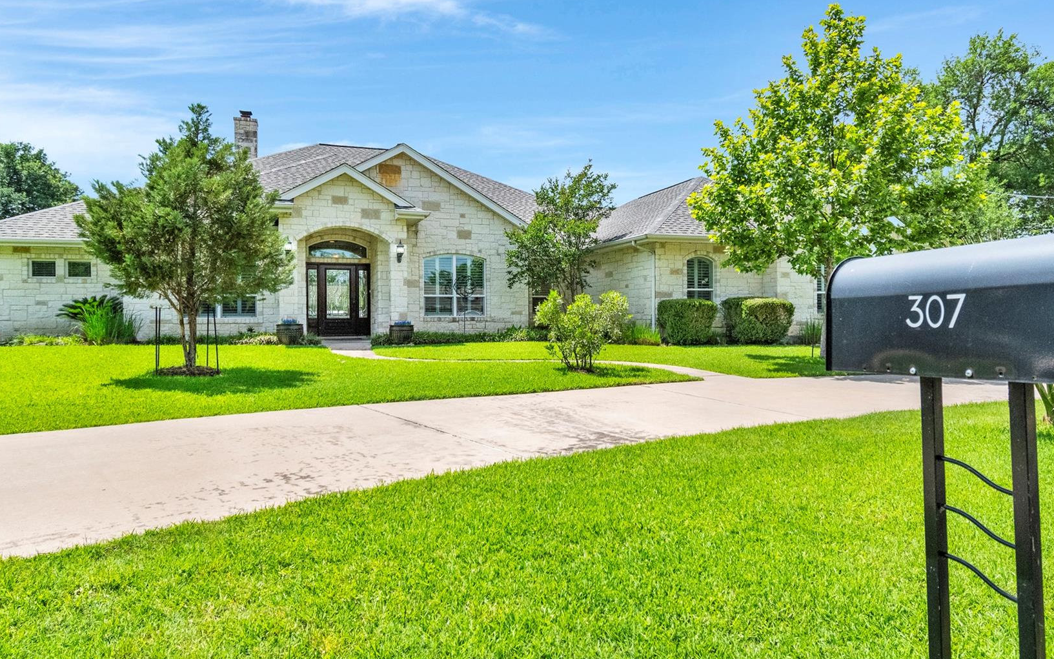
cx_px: 564
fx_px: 661
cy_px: 321
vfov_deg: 53.0
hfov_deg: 77.0
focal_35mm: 23
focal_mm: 12
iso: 1250
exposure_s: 1/8000
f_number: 4.8
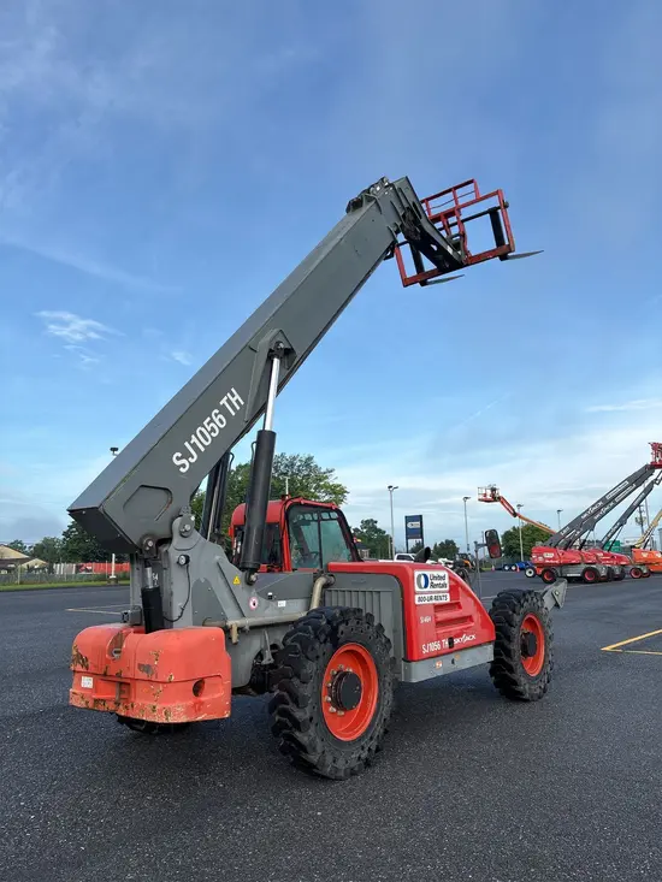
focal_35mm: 26
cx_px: 331
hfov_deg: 53.1
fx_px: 663
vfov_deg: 67.3
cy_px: 441
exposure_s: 1/1328
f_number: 1.6
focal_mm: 5.96
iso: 50
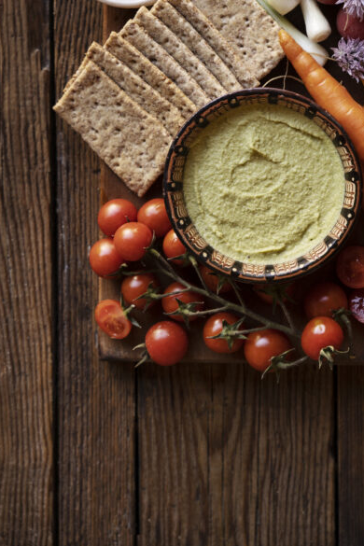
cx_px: 293
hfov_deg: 12.9
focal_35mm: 106
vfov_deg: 19.1
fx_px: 1603
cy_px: 97
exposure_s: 1/125
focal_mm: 60.4
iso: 320
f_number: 4
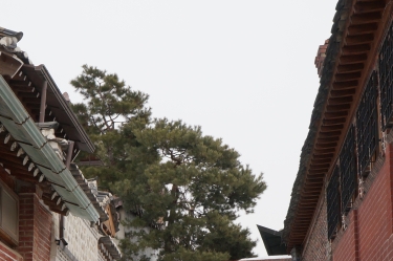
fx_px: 872
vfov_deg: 16.7
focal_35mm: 80
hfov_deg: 25.4
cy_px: 245
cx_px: 159
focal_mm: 20
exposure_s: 1/400
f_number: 6.3
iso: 200
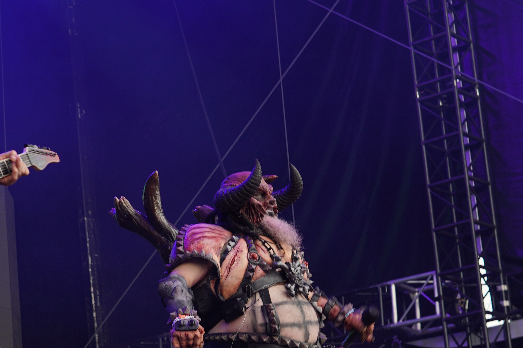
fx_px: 1685
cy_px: 221
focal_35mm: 116
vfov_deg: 11.8
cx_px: 238
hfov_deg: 17.6
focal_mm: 50
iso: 100
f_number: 4.5
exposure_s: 1/60
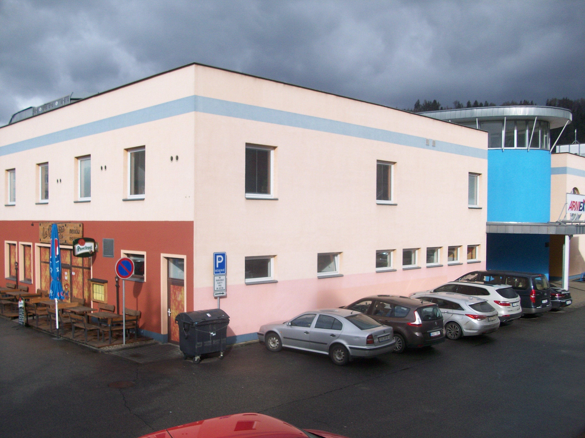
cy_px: 219
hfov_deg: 54.0
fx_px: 575
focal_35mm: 34
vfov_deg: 41.8
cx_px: 292
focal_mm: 5.7
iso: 64
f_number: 2.8
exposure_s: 1/604
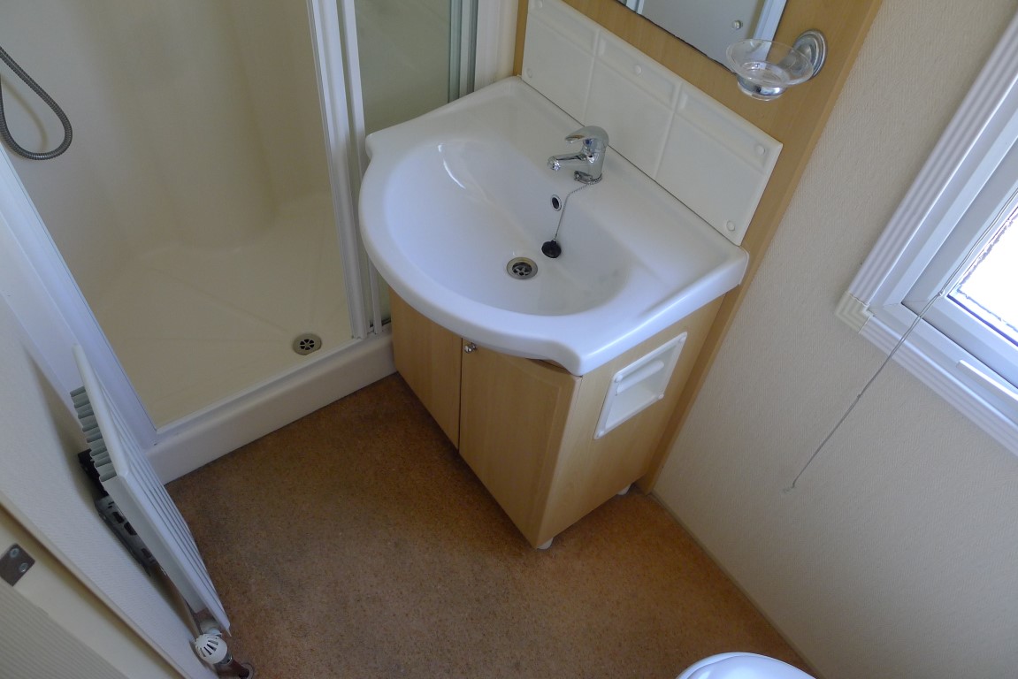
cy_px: 340
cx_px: 509
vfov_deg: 53.2
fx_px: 679
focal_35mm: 24
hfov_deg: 73.7
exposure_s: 1/60
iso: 200
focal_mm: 5.1
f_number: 2
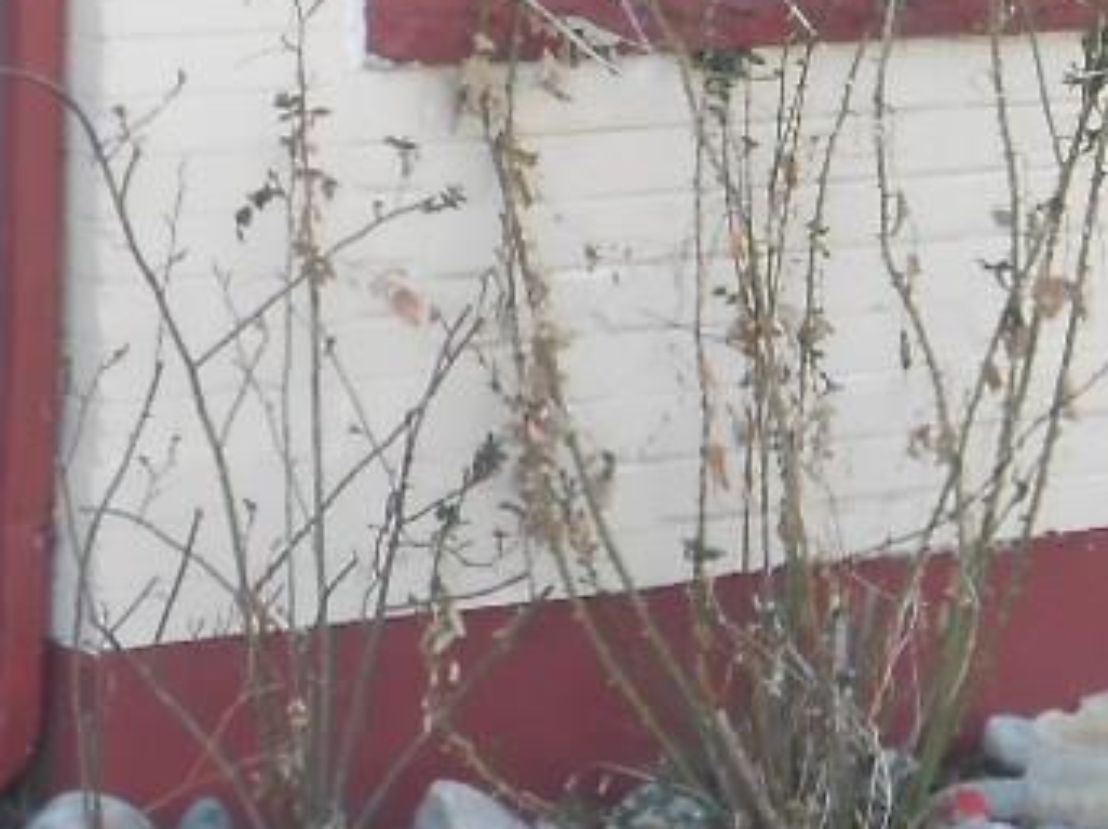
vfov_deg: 6.9
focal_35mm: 206
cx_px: 803
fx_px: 6589
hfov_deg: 9.6
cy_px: -952
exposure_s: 1/40
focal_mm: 7.8
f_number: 4.5
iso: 80
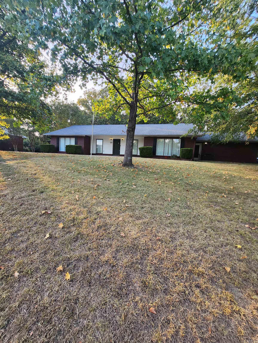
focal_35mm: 13
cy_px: 172
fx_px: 129
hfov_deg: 89.9
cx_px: 129
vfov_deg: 106.2
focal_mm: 1.74
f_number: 2.2
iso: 50
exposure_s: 1/120
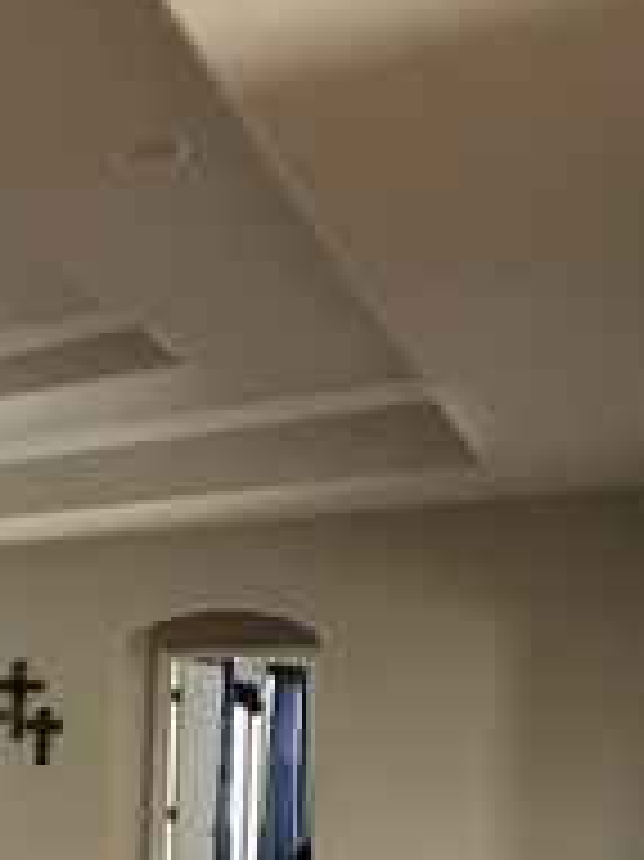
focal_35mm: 47
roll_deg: -1.8
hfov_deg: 22.8
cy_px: 765
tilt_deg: -1.4
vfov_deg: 37.9
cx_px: -405
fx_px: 1167
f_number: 2.2
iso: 640
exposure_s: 1/60
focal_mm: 2.22
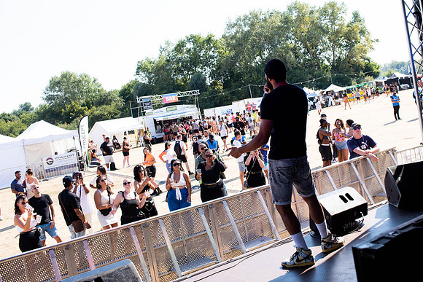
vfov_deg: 31.5
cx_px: 252
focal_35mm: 42
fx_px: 499
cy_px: 111
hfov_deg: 45.7
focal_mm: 35
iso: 100
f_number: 5.6
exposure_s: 1/200
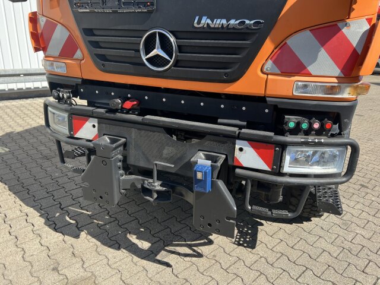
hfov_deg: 67.3
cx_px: 190
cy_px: 142
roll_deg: -3.8
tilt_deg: -14.8
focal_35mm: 26
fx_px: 285
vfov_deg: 53.1
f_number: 1.5
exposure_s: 1/1252
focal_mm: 5.7
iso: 50
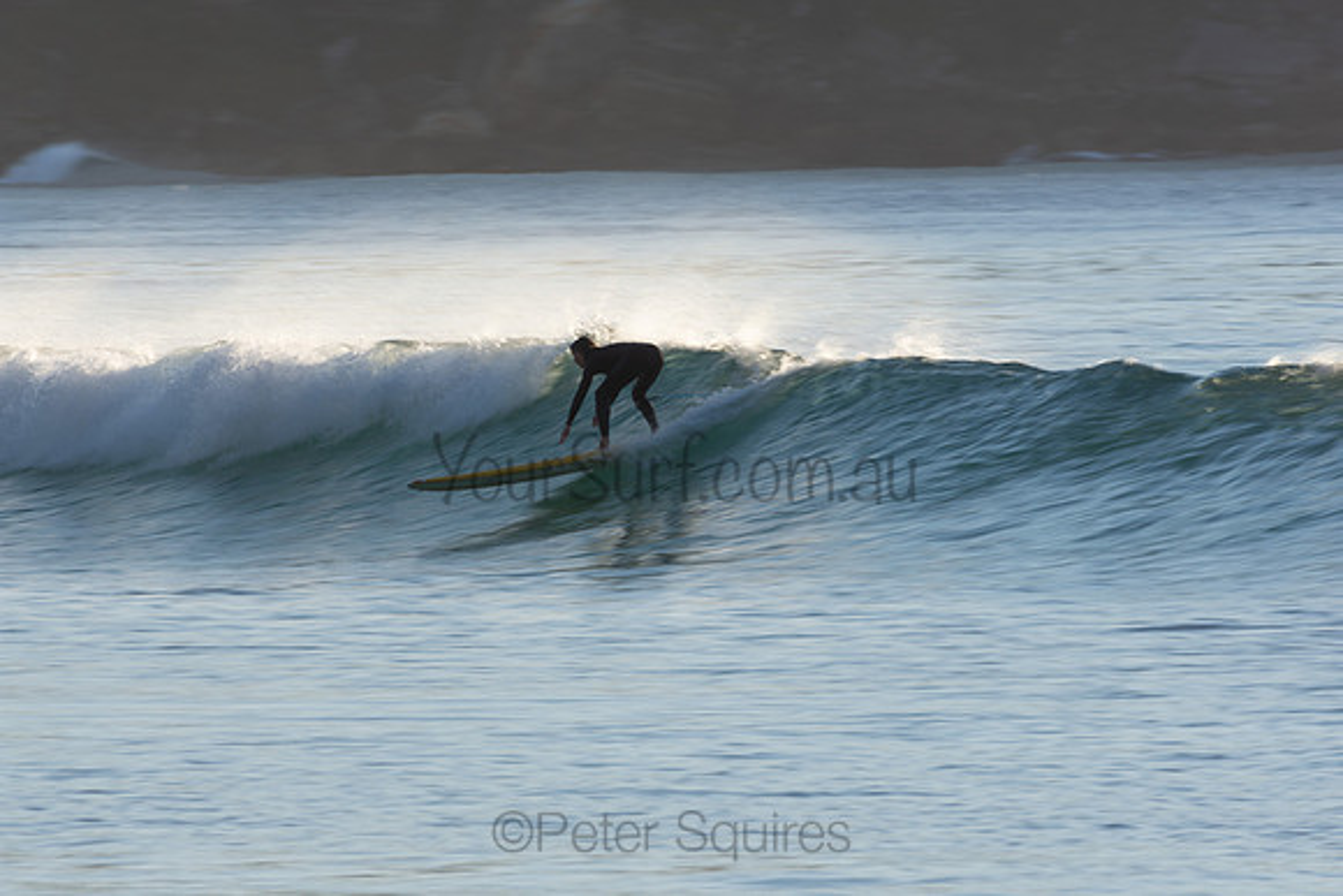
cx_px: 672
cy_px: 448
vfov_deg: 1.8
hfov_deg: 2.7
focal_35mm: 750
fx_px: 27984
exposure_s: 1/50
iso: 125
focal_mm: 500
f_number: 18
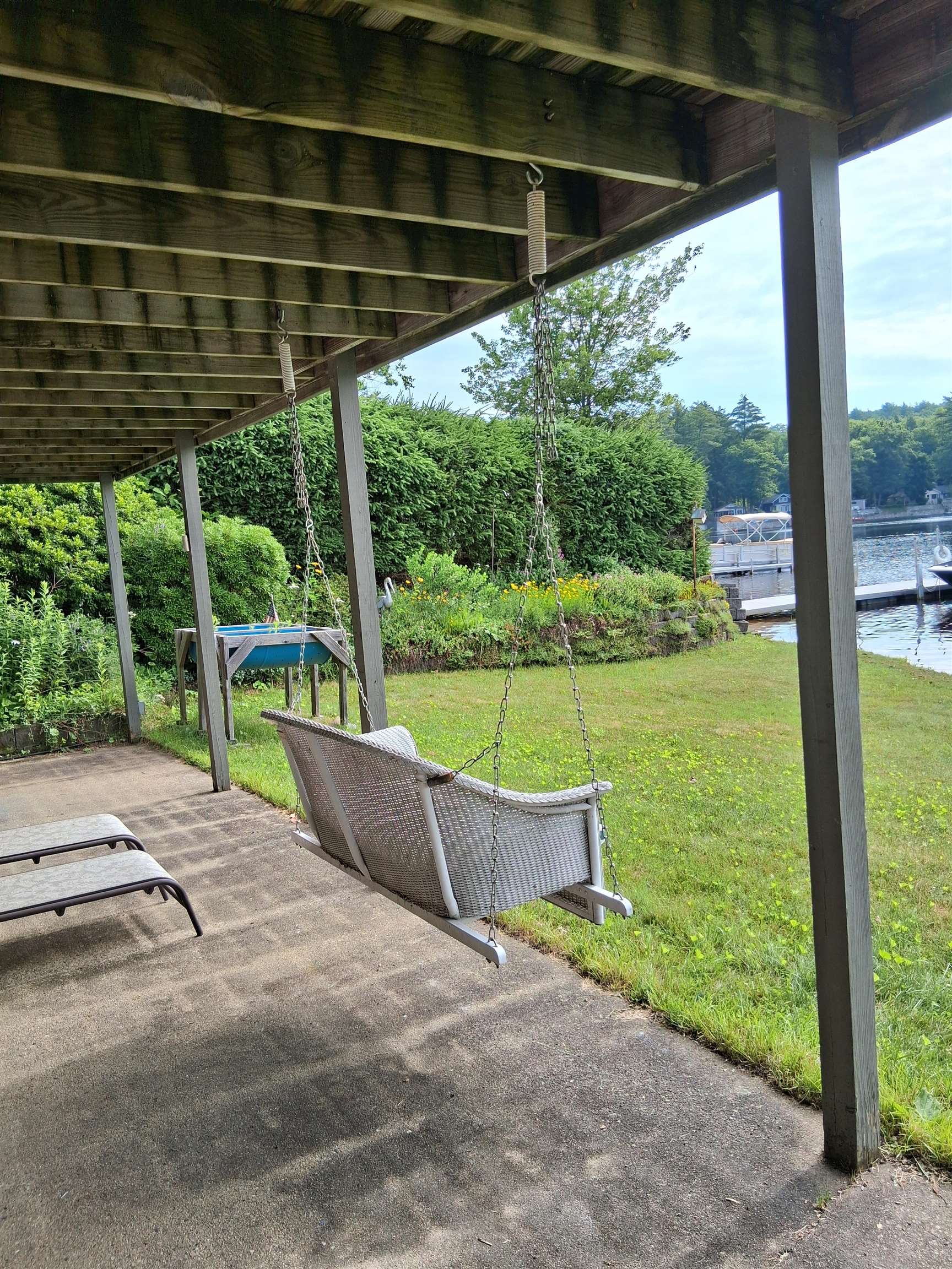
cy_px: 634
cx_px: 476
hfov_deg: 53.1
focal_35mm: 26
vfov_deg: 67.3
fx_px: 953
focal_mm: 3.98
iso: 25
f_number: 1.8
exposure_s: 1/349
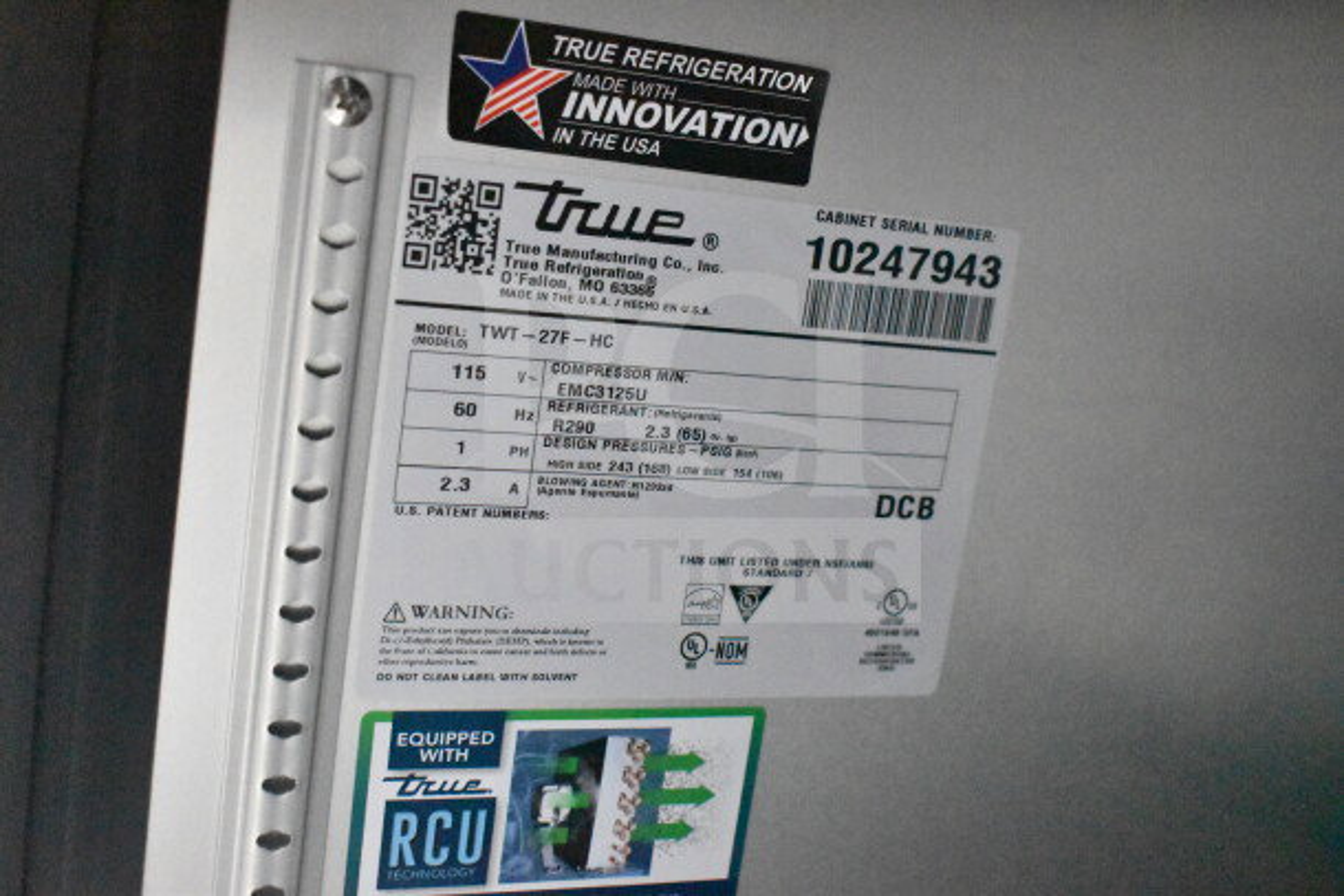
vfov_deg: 30.9
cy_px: 448
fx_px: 1624
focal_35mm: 44
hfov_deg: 45.0
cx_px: 672
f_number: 4.2
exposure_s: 1/50
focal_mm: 29
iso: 25600
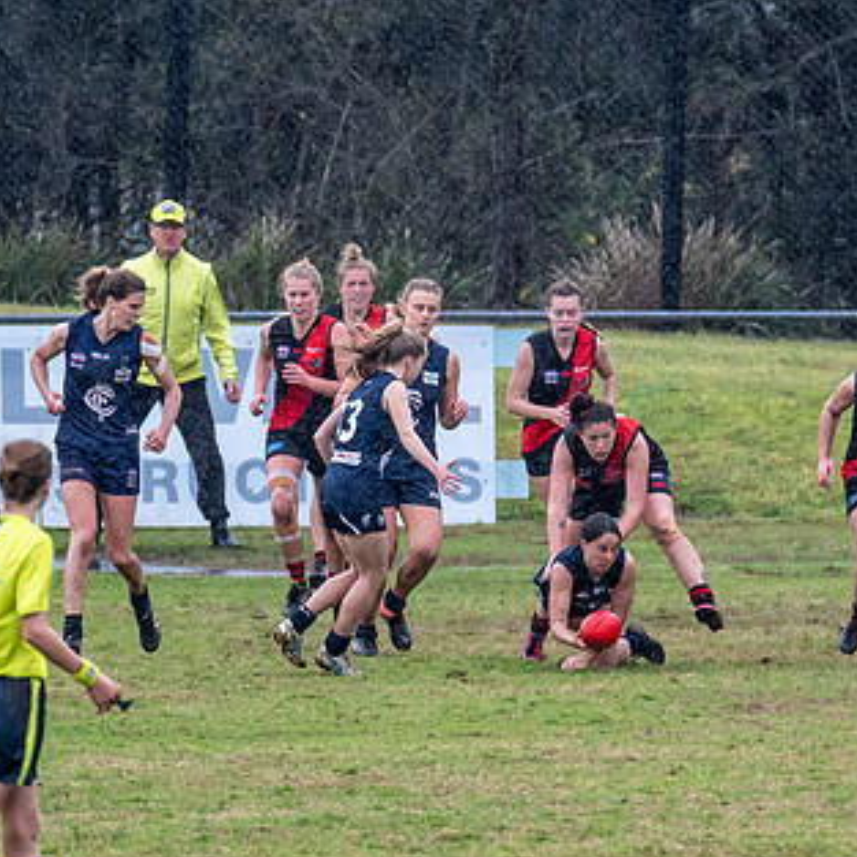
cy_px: 508
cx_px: 576
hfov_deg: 1.7
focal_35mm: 1042
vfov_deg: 1.7
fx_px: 29186
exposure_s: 1/1000
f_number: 7.1
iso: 1000
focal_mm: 400
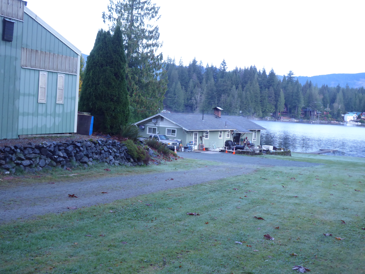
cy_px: 137
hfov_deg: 38.9
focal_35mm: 49
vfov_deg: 29.7
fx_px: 517
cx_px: 182
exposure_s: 1/250
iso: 250
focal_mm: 8.4
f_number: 4
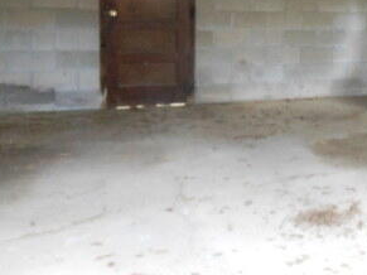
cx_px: 363
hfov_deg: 32.3
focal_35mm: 55
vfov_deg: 25.5
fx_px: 583
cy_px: 13
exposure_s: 1/8
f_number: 3.2
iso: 400
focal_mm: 4.5
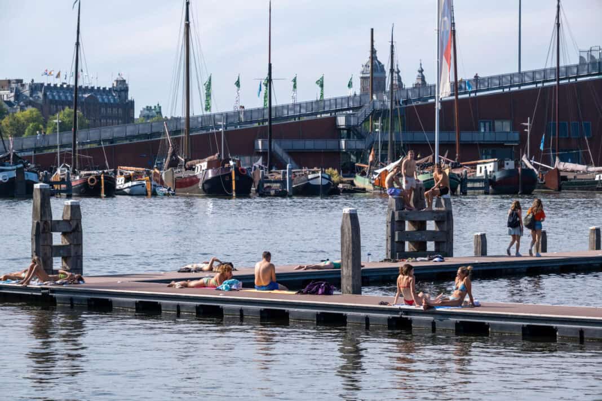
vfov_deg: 11.4
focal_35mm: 120
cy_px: 200
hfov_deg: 17.1
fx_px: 2007
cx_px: 301
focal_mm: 80
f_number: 6.4
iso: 200
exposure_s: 1/1000
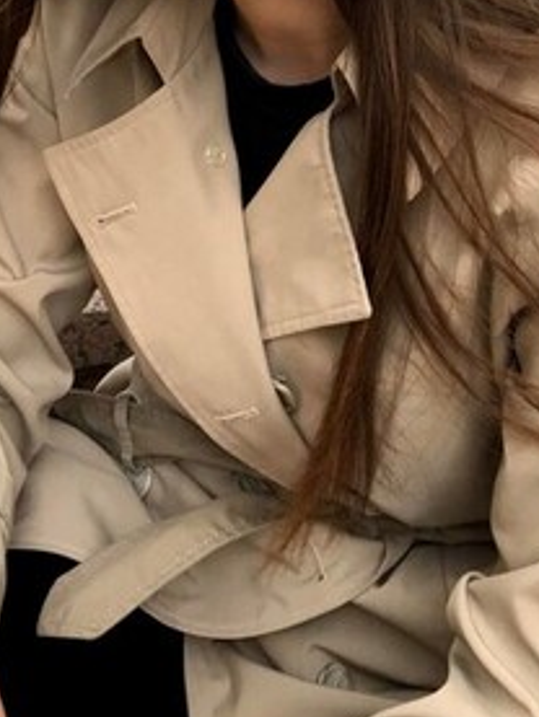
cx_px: 250
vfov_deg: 25.9
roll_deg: -5.5
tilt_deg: -13.8
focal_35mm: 70
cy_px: -52
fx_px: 1452
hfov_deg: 21.0
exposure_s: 1/100
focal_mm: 3.99
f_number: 1.8
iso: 40
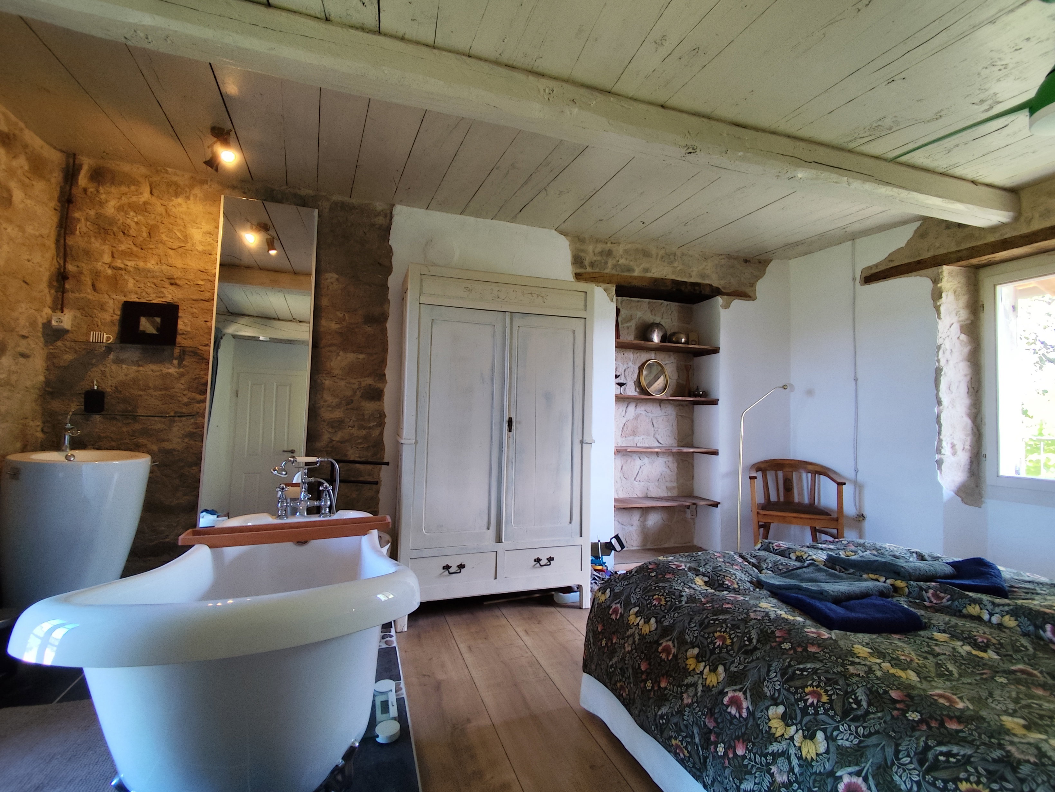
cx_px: 528
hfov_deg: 94.5
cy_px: 396
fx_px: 488
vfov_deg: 78.2
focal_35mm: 16
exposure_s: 1/50
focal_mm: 1.65
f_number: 2.2
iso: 100
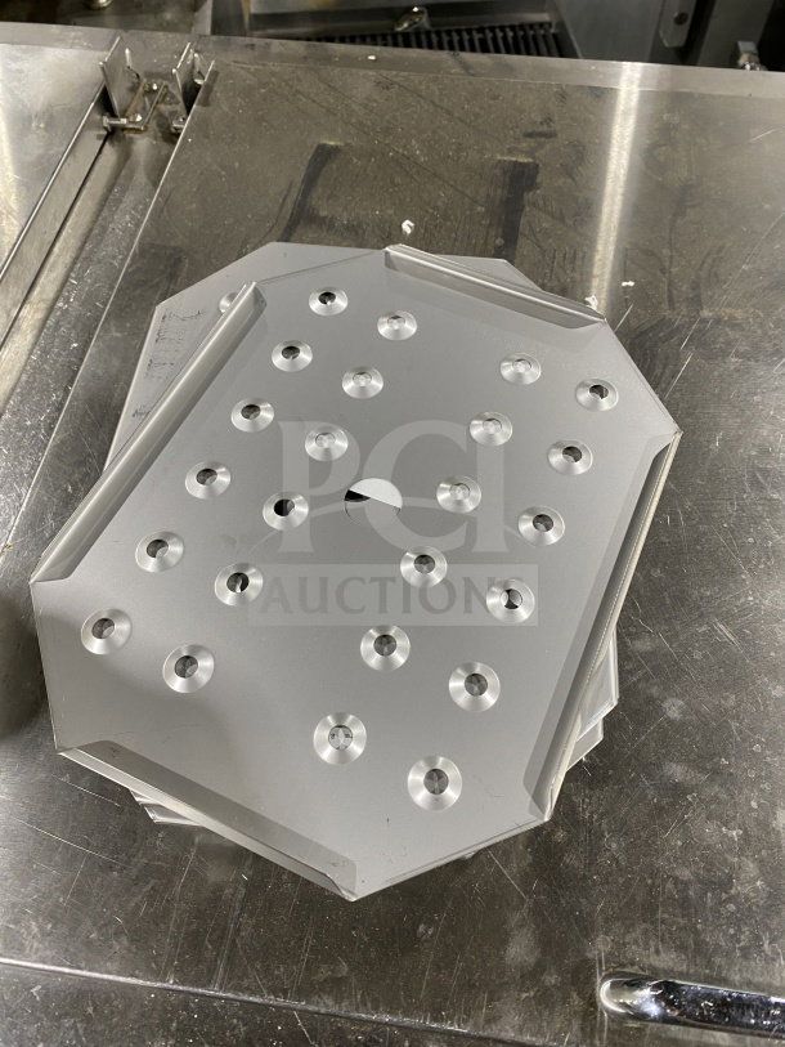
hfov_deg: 53.1
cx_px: 392
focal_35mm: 26
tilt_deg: -60.4
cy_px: 524
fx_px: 786
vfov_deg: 67.3
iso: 160
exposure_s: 1/60
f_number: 1.8
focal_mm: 4.25
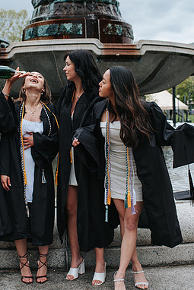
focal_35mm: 59
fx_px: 476
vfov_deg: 33.9
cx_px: 85
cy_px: 130
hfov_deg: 23.0
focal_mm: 35
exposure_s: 1/800
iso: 160
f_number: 3.5
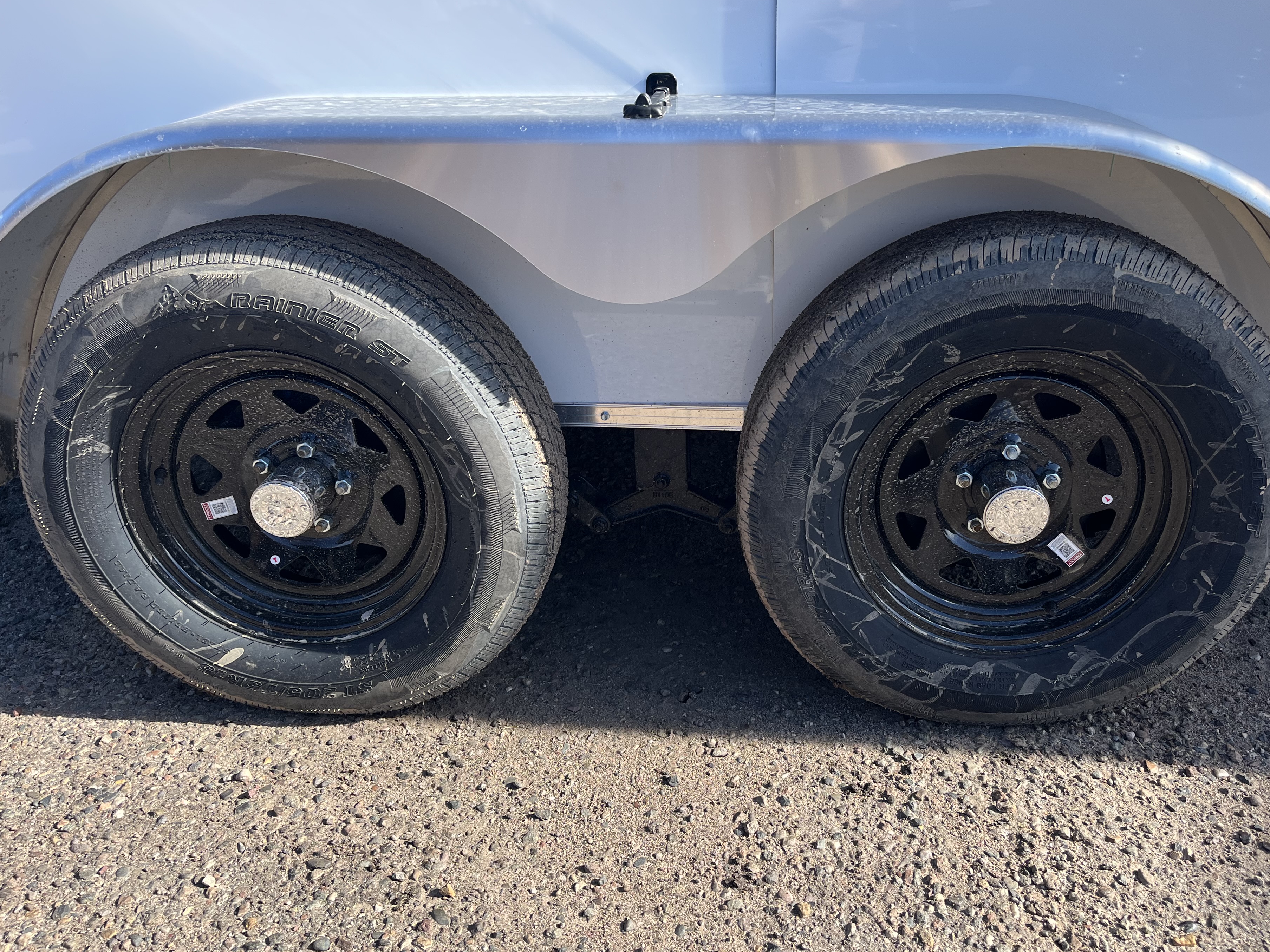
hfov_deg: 61.5
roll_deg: +1.6
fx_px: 1064
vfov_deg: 48.2
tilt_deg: -25.3
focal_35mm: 29
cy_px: 487
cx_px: 708
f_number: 1.6
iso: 50
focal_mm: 5.1
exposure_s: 1/1056
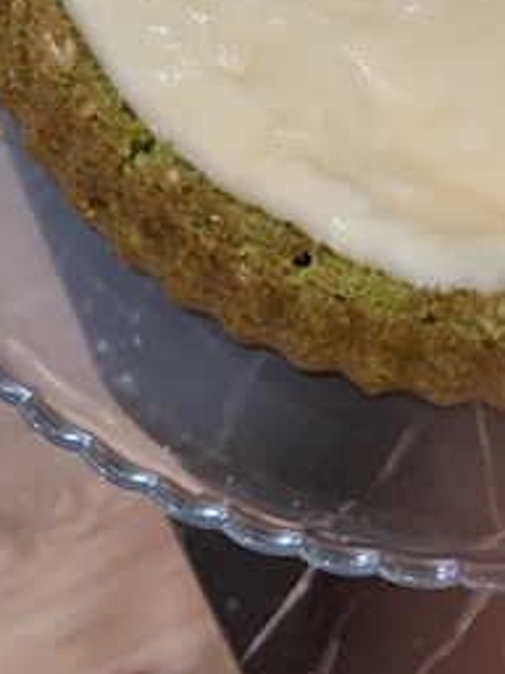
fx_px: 1362
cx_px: 400
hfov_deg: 20.8
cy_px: -37
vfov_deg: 26.0
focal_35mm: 70
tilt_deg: -71.3
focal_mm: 5.1
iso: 400
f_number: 1.6
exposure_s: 1/50
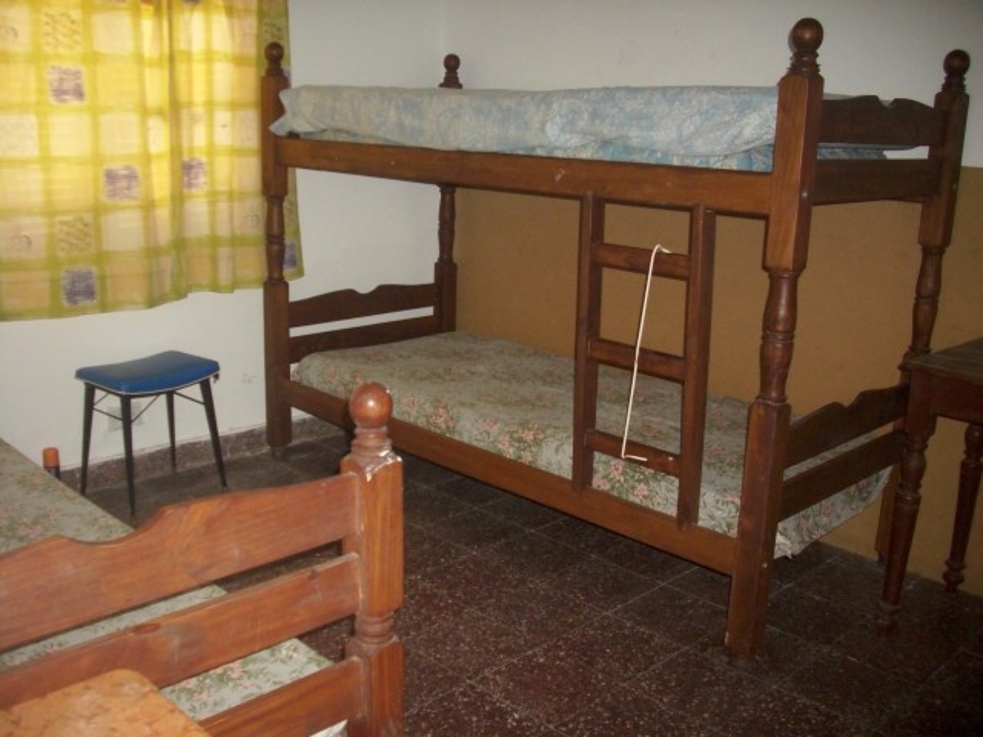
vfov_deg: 45.4
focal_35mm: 31
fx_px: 880
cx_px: 492
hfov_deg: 58.4
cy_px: 368
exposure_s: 1/30
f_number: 2.8
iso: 200
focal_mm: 6.2
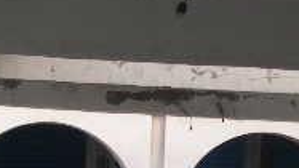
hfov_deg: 15.0
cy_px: 142
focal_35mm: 142
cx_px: 261
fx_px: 1125
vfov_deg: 8.5
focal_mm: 8
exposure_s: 1/96.1
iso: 100
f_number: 2.8
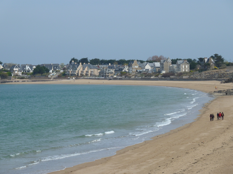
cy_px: 87
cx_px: 116
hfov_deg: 14.4
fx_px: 922
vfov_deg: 10.8
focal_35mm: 137
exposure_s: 1/500
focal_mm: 22.5
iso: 80
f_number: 5.6
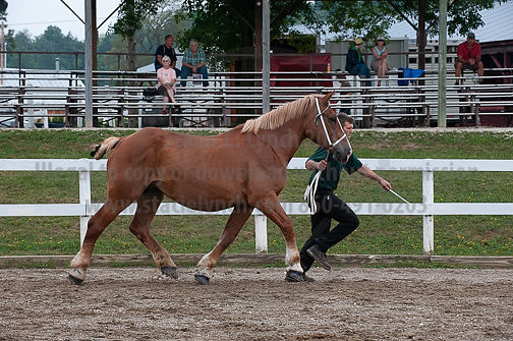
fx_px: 1993
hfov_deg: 14.7
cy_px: 170
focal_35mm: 140
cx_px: 256
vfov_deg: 9.8
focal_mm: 140
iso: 1400
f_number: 5.6
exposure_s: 1/1250
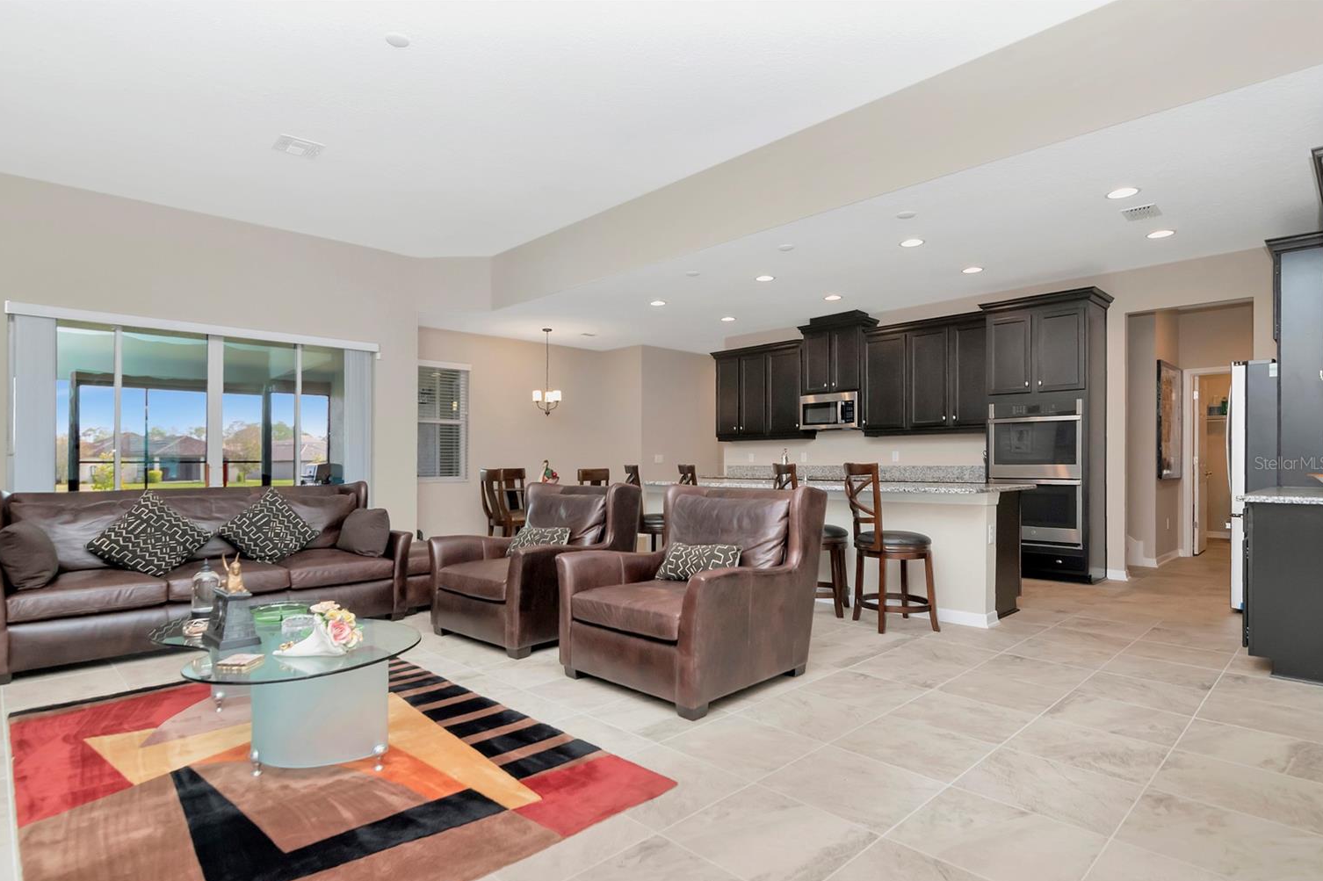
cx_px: 630
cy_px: 463
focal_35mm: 18
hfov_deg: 91.5
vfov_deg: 68.7
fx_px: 644
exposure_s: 1/100
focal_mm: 11
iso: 1000
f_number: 6.3
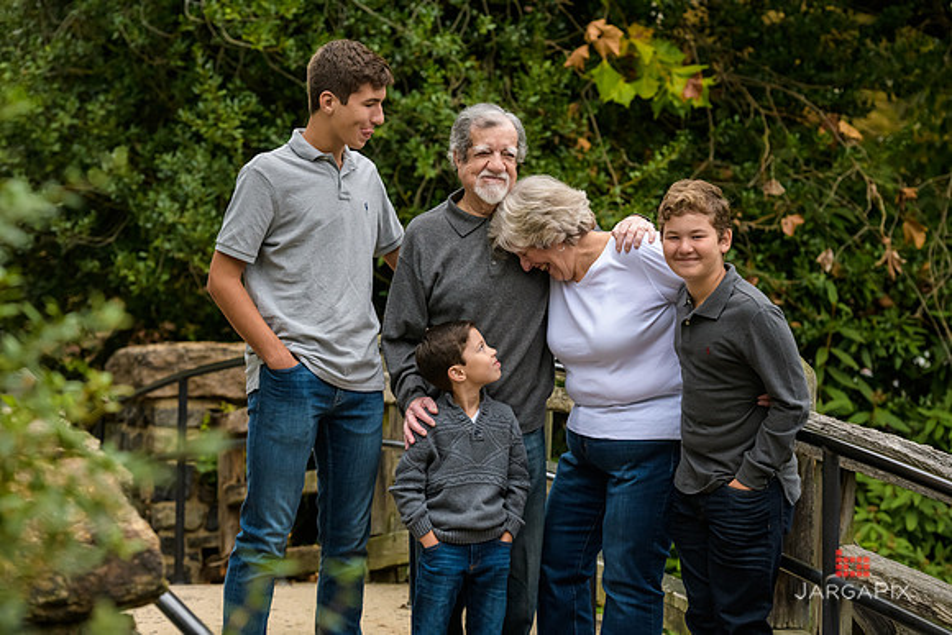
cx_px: 476
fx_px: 3068
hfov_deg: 17.6
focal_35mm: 116
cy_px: 318
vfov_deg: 11.8
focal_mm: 116
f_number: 5.6
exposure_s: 1/400
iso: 1000
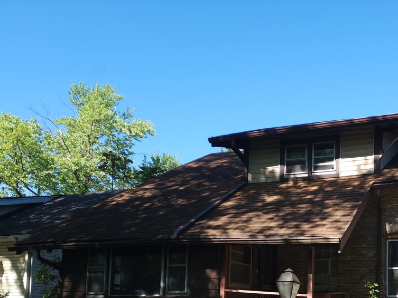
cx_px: 359
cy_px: 284
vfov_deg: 30.9
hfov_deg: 39.7
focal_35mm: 44
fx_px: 506
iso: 12
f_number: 1.8
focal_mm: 6.4
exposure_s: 1/263
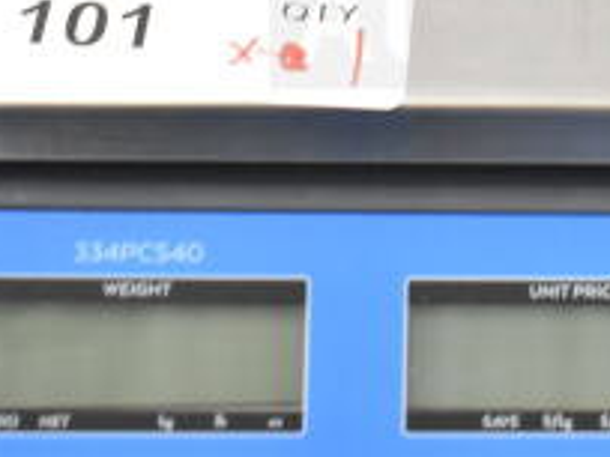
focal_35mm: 133
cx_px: 604
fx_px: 2351
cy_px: -148
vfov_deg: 10.8
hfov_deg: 14.6
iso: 1600
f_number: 4.2
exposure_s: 1/80
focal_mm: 31
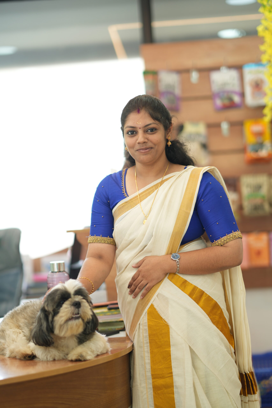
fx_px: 963
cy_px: 204
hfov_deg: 16.1
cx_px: 136
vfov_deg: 23.9
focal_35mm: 85
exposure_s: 1/200
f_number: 1.4
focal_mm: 85
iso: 160
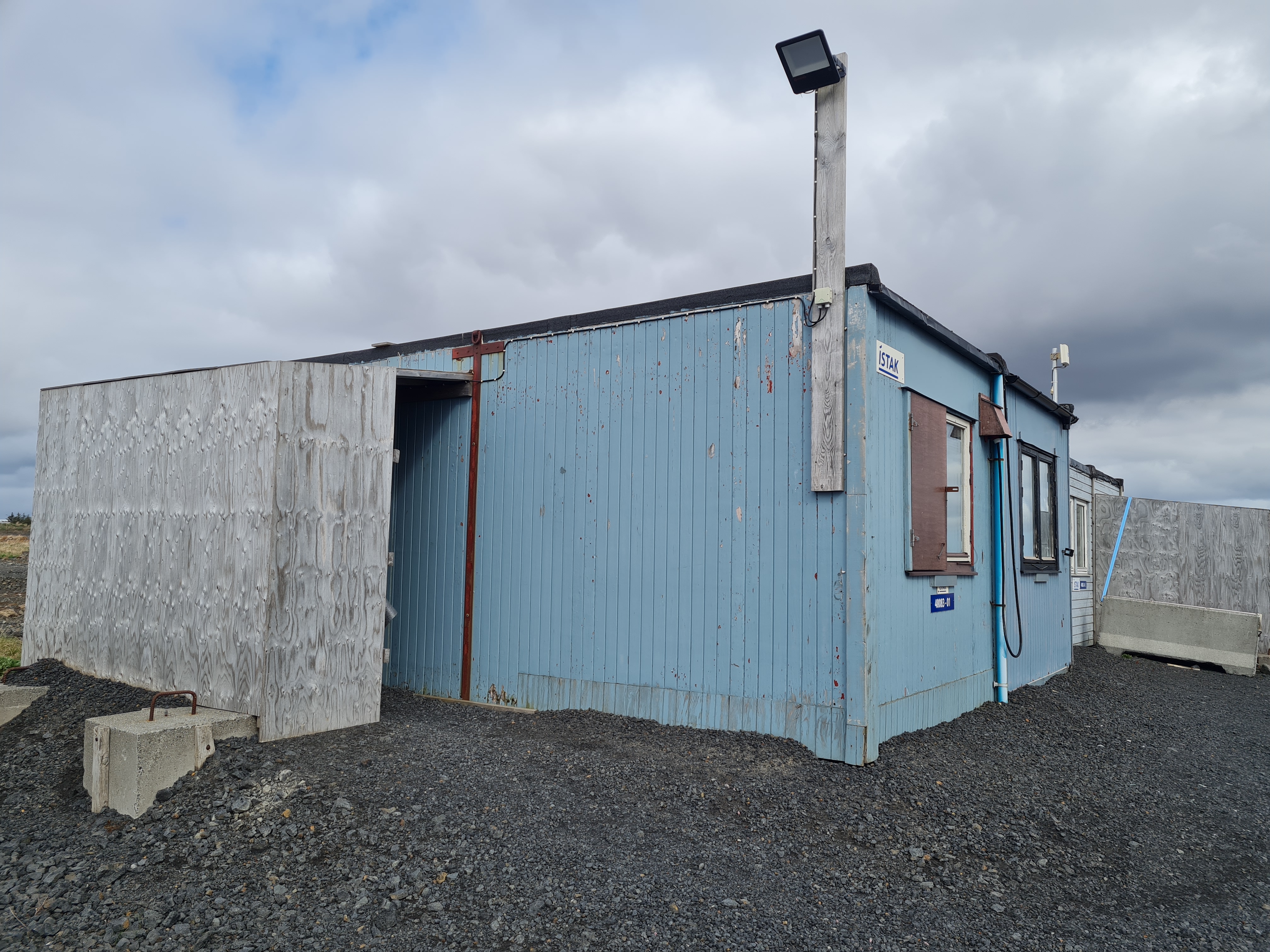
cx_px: 635
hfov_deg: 67.3
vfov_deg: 53.1
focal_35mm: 26
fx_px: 954
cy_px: 476
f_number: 1.8
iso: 50
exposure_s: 1/2519
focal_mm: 5.4
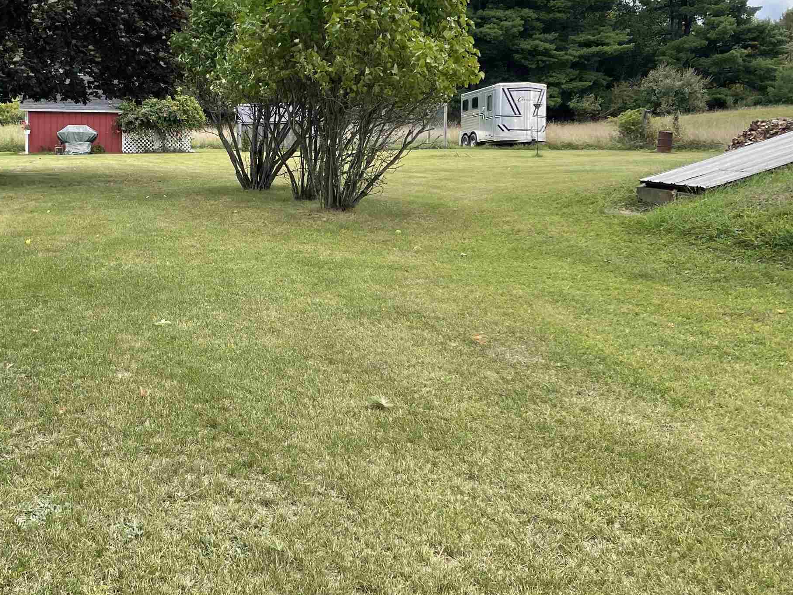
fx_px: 1008
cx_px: 227
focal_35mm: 44
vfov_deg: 32.5
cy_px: 187
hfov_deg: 42.0
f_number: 1.6
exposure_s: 1/734
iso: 32
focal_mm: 4.2
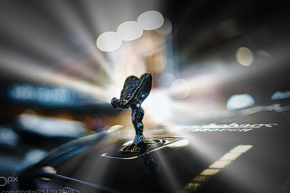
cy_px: 100
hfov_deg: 49.5
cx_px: 129
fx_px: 314
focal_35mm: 39
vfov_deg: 34.2
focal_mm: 35
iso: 200
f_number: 1.4
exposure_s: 1/40
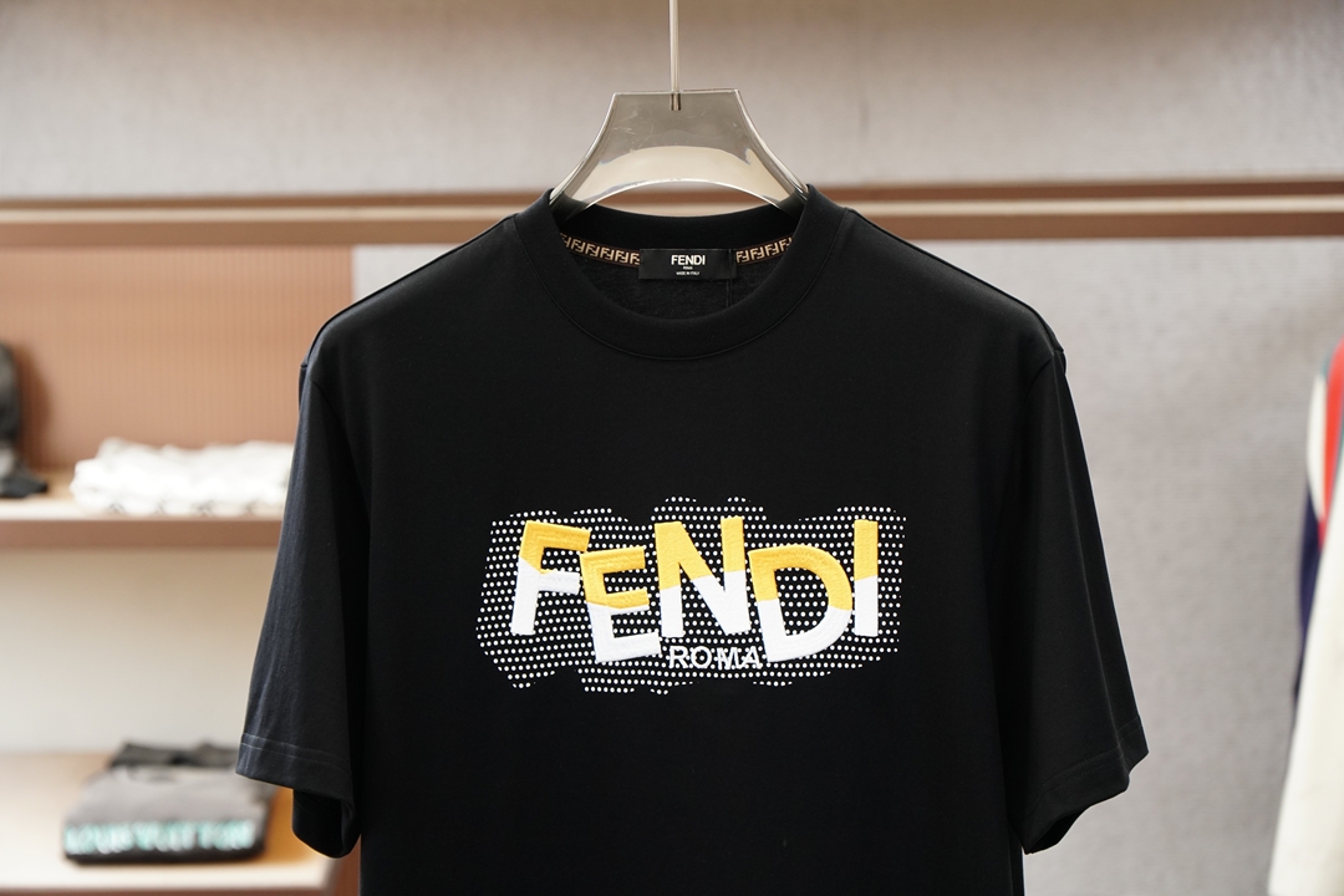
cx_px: 672
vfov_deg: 16.0
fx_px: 3192
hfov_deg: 23.8
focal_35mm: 86
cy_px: 448
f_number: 4
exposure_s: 1/125
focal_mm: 57
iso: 640
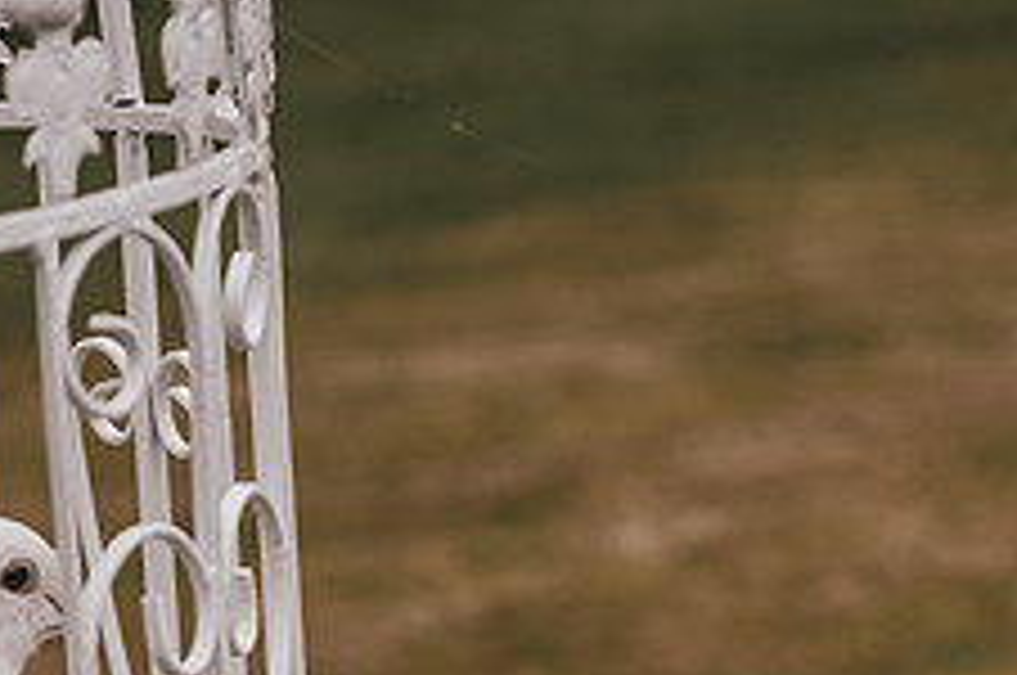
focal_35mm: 180
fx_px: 5078
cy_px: 866
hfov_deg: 11.4
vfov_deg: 7.5
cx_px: 166
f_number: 4.5
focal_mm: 70
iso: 400
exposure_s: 1/2000
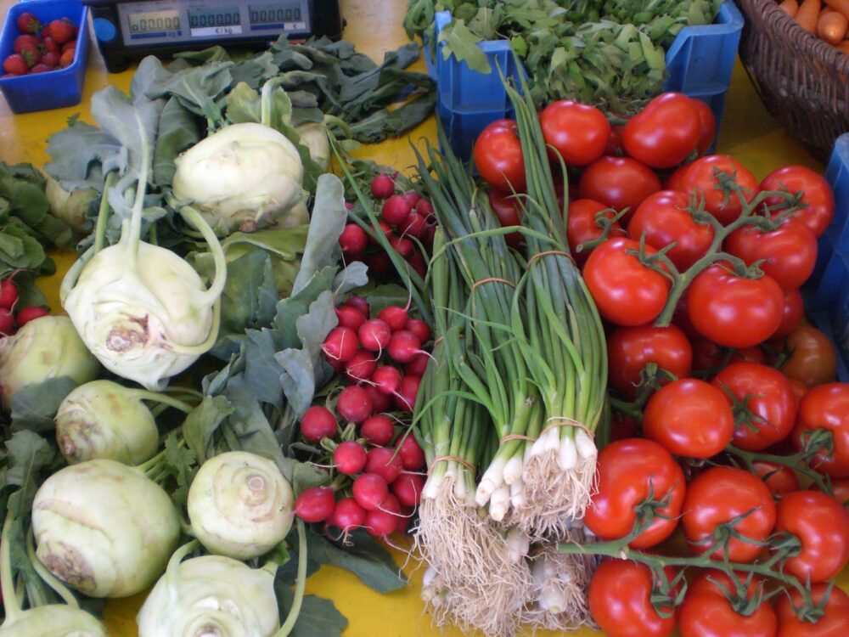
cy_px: 318
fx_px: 932
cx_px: 424
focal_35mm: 38
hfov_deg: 49.0
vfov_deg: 37.7
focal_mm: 6.3
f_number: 3.1
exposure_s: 1/100
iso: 200
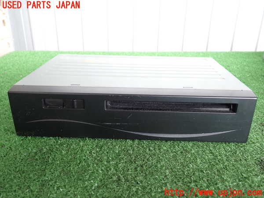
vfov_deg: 46.8
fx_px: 229
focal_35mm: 30
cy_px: 99
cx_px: 132
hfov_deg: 60.0
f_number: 2.3
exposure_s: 1/50
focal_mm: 5.4
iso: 200
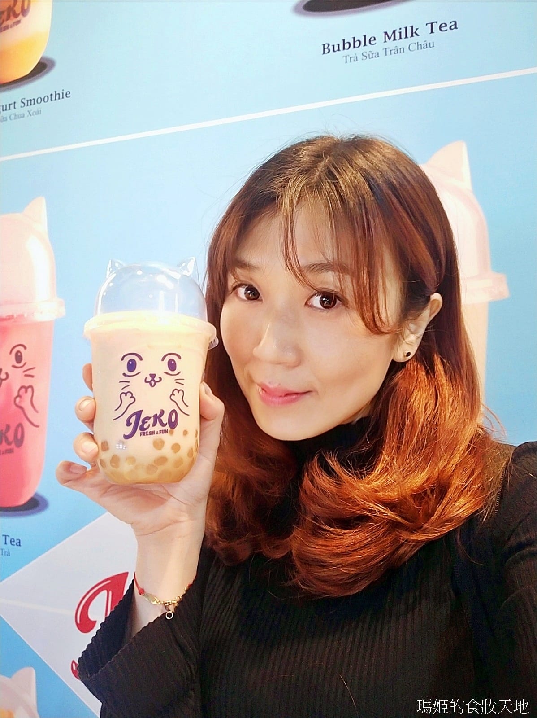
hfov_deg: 61.0
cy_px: 359
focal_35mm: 22
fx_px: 456
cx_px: 268
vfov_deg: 76.4
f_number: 2
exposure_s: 1/24
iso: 640
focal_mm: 3.86
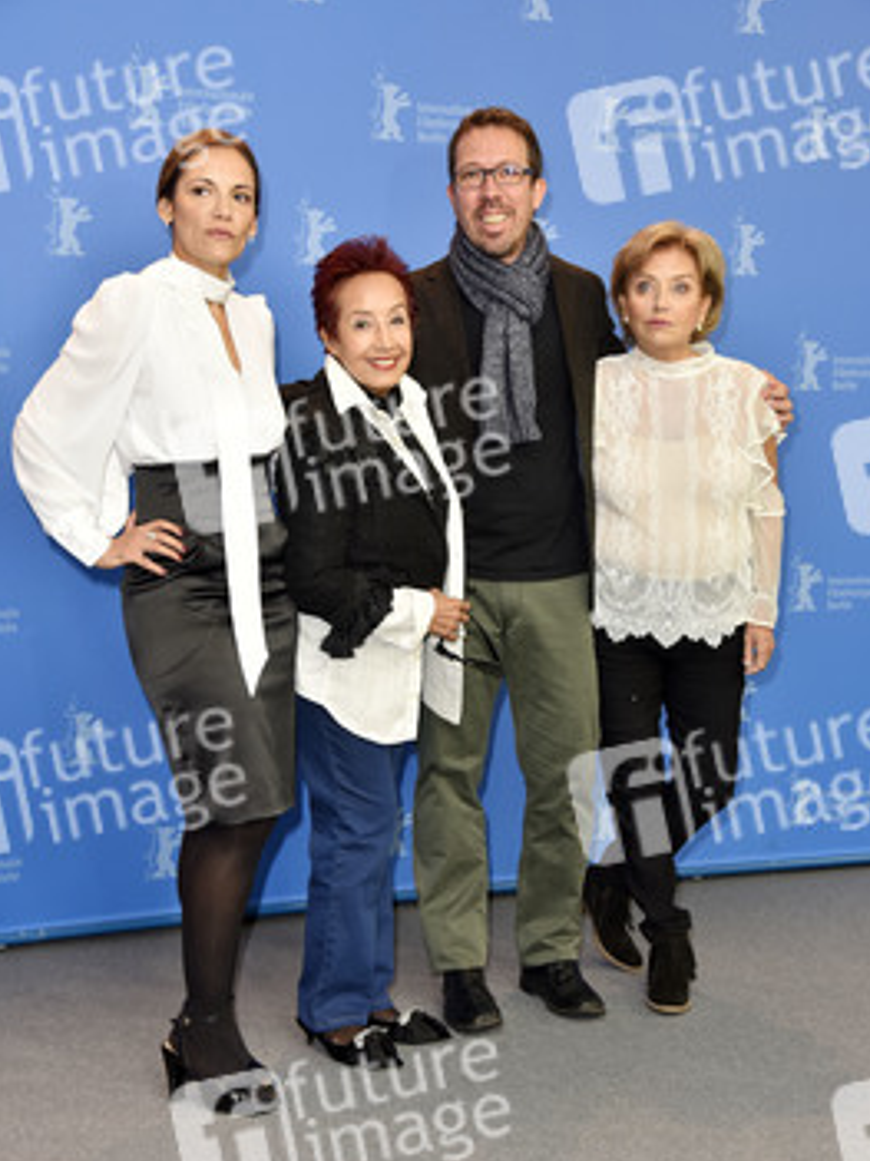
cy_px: 622
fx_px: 1911
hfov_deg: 25.6
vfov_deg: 33.8
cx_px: 437
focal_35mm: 57
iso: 640
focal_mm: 52
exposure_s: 1/125
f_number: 5.6
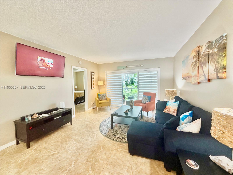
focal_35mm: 14
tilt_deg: -2.9
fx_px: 94
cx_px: 116
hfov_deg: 102.1
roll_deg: +1.0
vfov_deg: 85.7
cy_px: 88
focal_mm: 2.22
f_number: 2.2
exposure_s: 1/60
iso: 320
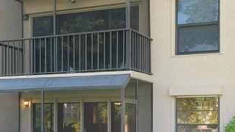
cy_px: 123
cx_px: 77
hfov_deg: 27.4
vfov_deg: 15.5
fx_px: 480
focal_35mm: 77
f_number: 8
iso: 2000
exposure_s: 1/640
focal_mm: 34
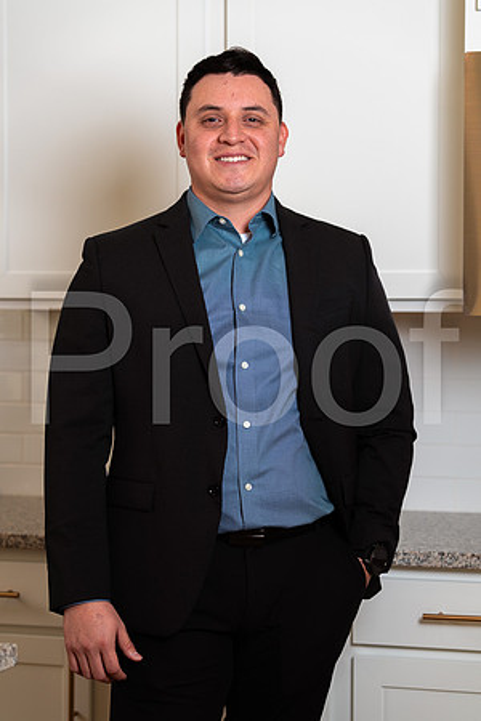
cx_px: 240
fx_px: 1703
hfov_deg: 16.1
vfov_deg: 23.9
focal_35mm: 85
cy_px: 360
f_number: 3.2
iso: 50
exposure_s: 1/160
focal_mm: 85
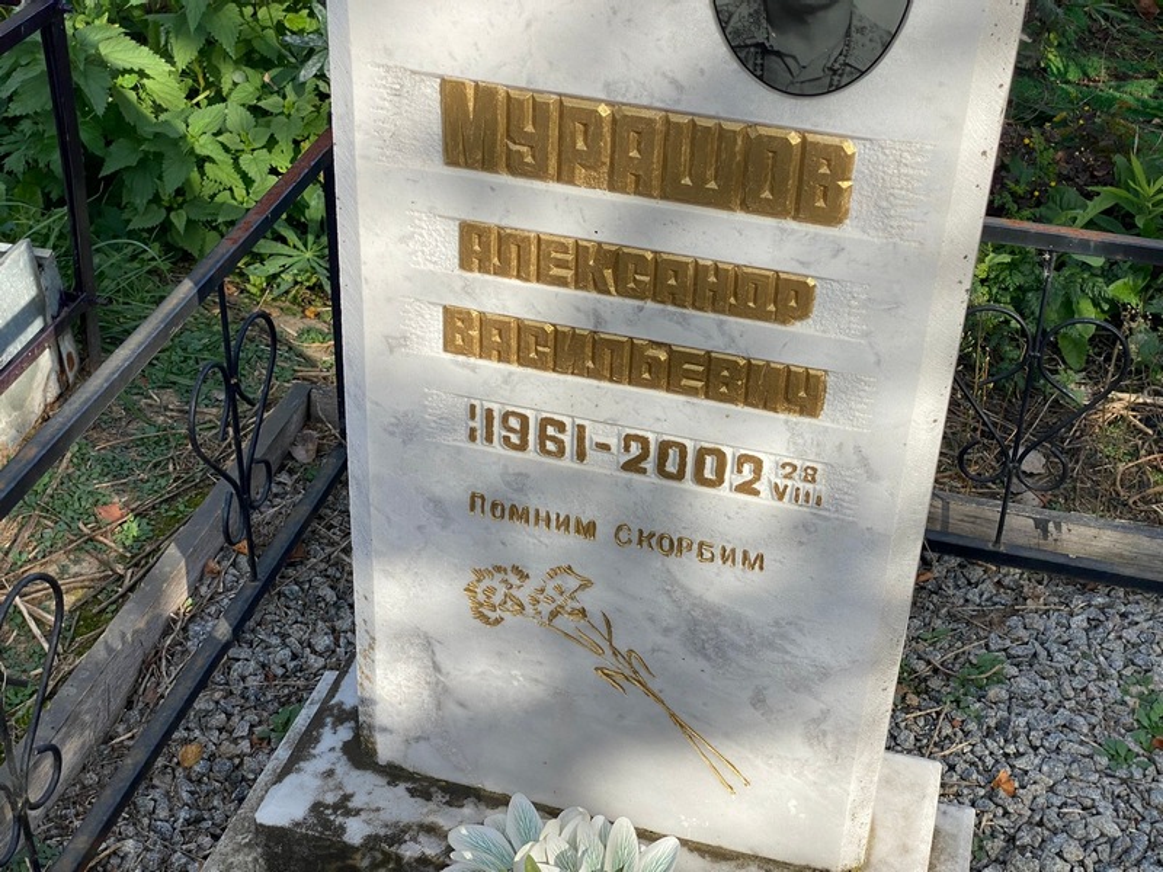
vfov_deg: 28.0
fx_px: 1747
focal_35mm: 52
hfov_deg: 36.8
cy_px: 436
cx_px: 582
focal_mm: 6
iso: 20
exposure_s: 1/749
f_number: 2
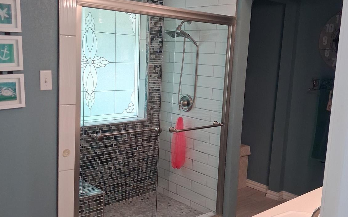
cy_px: 117
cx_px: 172
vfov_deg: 32.7
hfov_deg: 50.4
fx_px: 370
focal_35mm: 39
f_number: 1.8
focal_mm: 4
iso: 320
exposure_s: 1/120
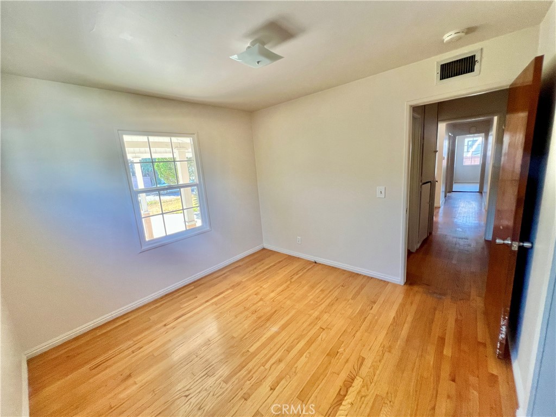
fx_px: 209
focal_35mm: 13
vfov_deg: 89.9
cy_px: 208
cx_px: 278
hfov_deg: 106.2
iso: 160
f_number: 1.8
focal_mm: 1.57
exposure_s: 1/99
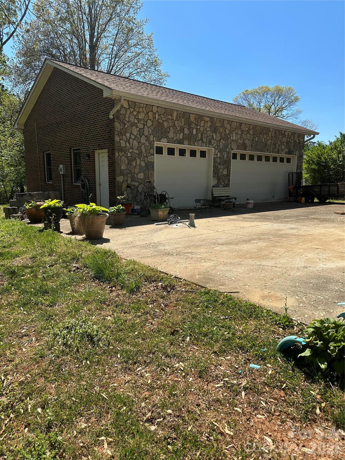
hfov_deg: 56.8
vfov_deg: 71.6
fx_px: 319
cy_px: 230
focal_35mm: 24
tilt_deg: -9.1
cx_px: 172
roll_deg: -1.3
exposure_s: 1/4184
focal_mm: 6.86
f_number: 1.78
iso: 80
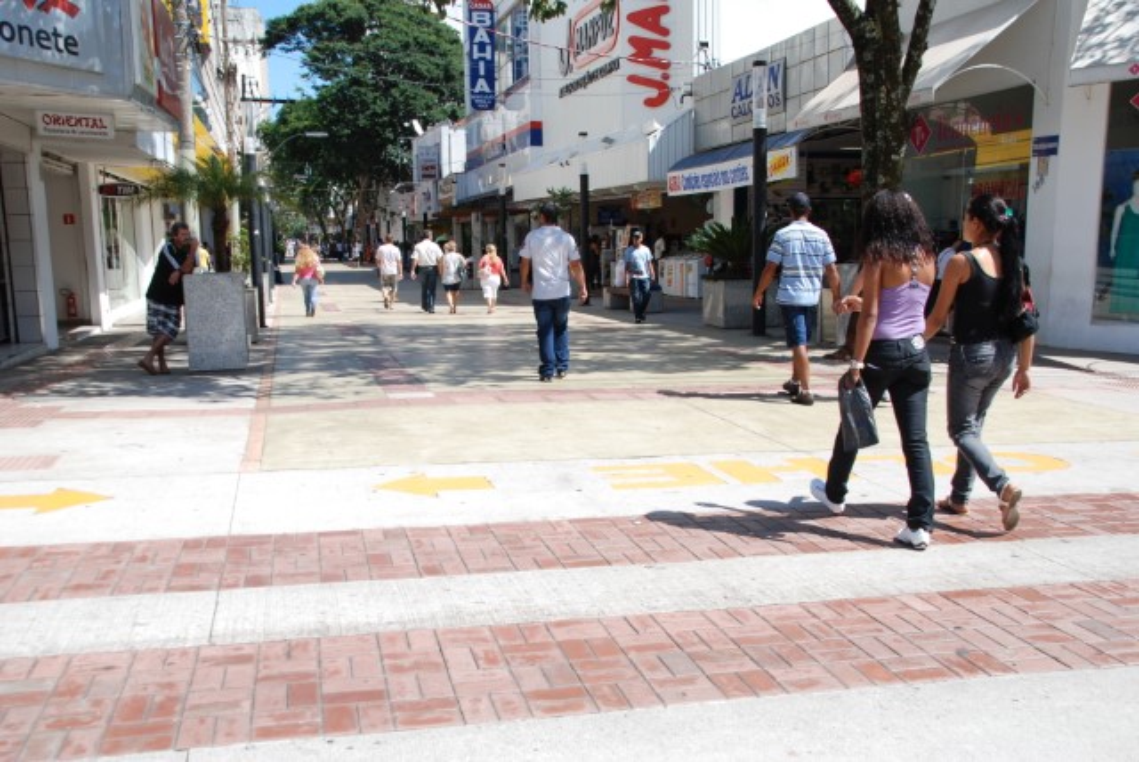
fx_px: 1045
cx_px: 570
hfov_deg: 57.2
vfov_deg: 40.0
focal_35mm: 33
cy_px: 381
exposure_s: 1/320
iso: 200
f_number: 9
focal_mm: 22
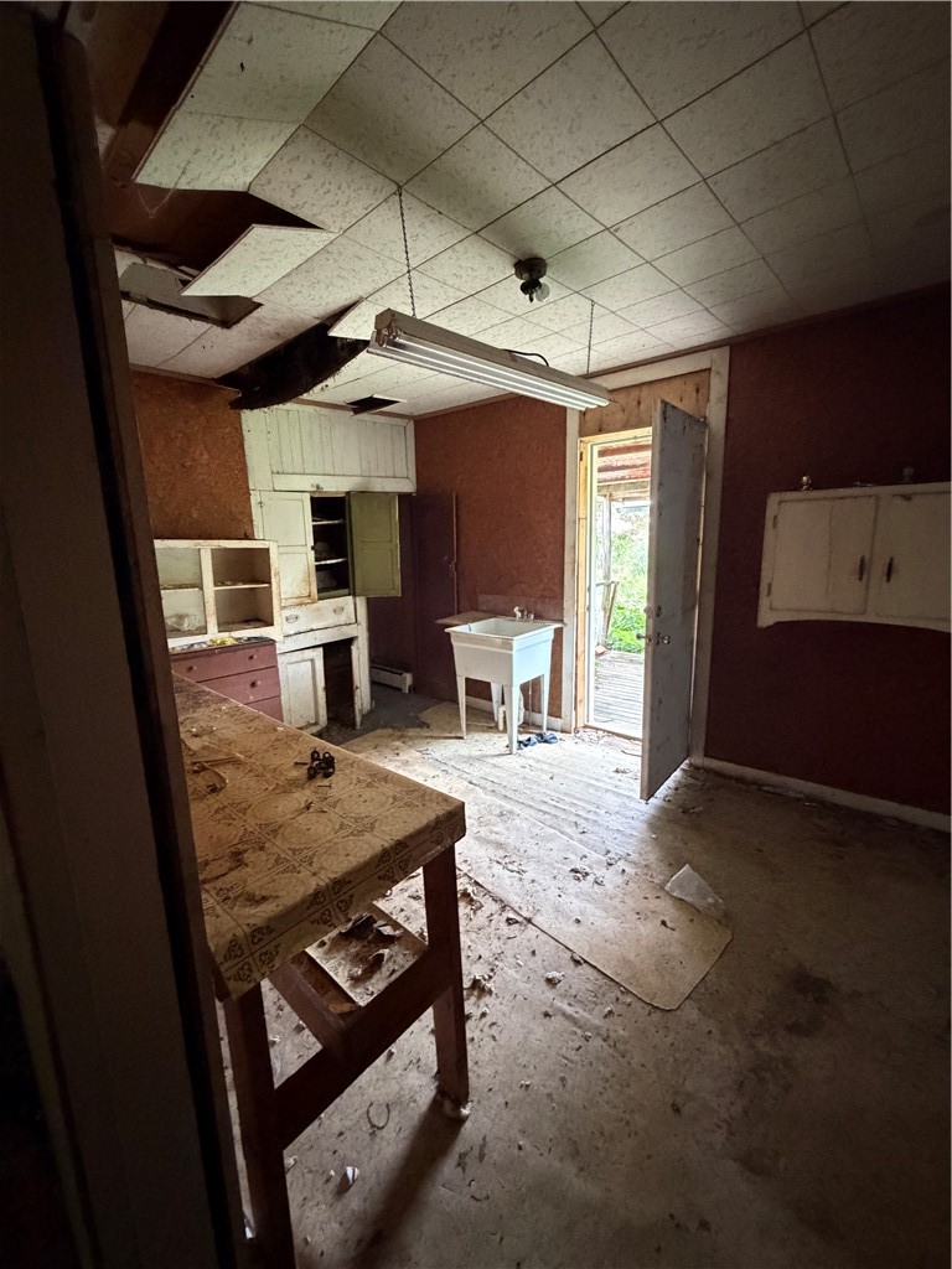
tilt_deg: -8.7
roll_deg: -0.1
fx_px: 513
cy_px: 634
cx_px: 476
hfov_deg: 85.7
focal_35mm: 14
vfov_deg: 102.1
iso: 1250
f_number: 2.2
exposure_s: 1/55
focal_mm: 2.22
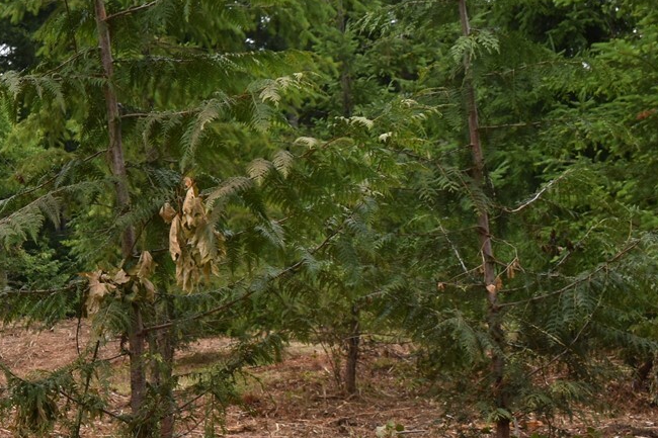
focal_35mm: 94
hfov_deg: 20.3
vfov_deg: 14.5
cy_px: 254
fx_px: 1718
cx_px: -137
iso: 200
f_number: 5.6
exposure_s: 1/250
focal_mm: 24
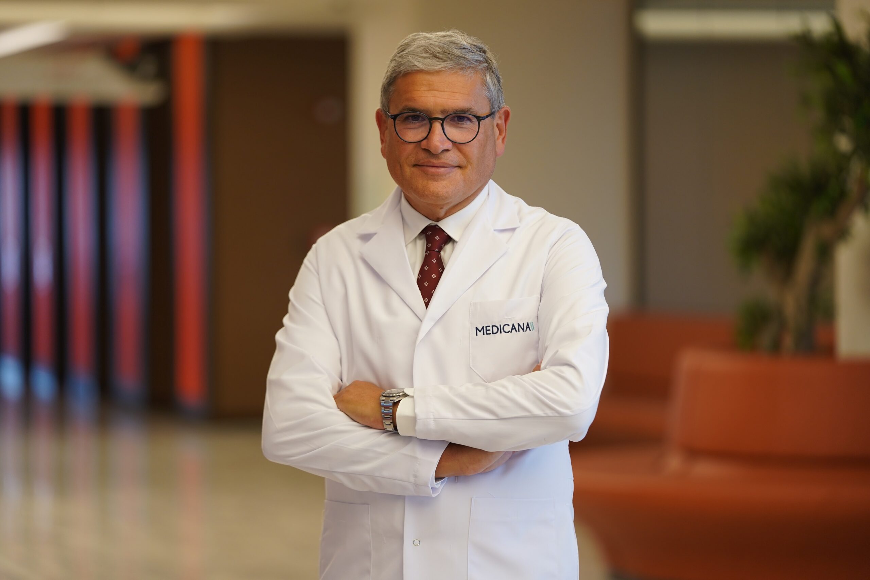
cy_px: 290
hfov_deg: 14.3
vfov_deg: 9.5
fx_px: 3480
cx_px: 435
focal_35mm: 144
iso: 400
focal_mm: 144
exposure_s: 1/200
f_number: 2.8
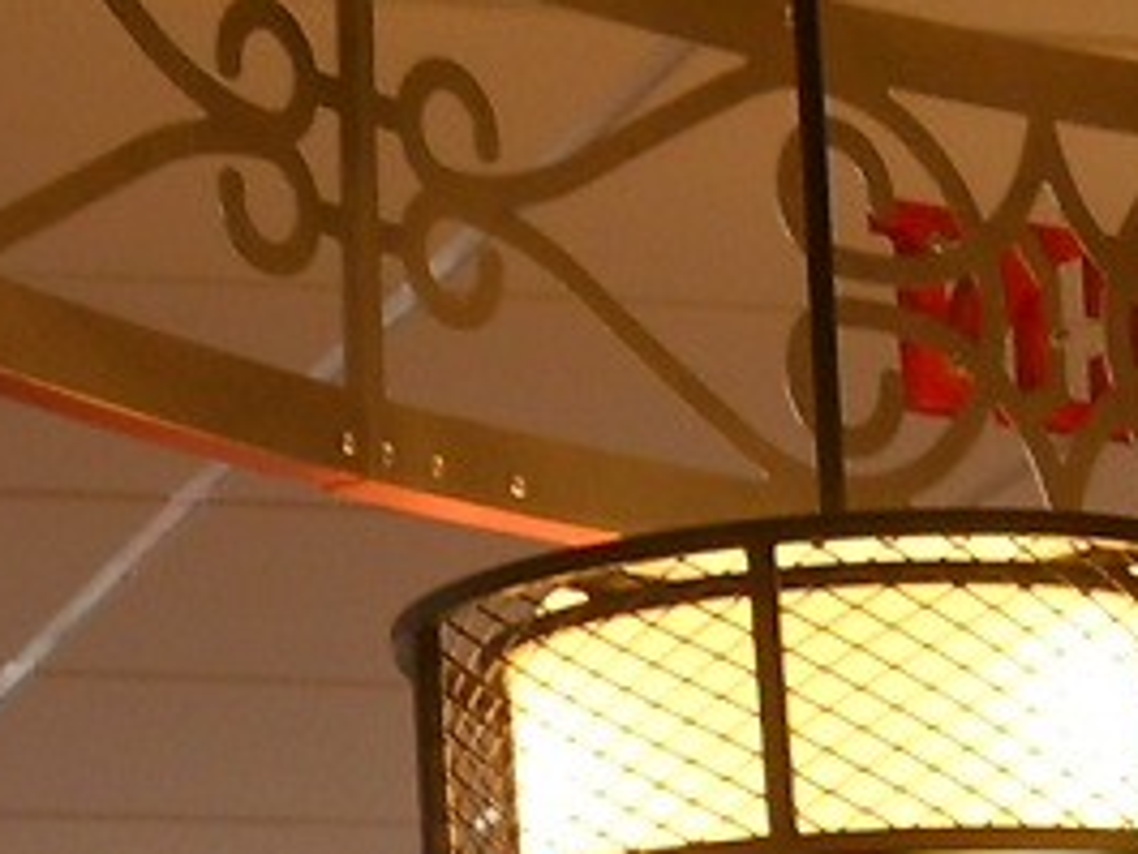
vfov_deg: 7.7
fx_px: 6249
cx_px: 118
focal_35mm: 190
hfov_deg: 10.4
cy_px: 1111
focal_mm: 6.72
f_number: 3.1
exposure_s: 1/60
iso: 80
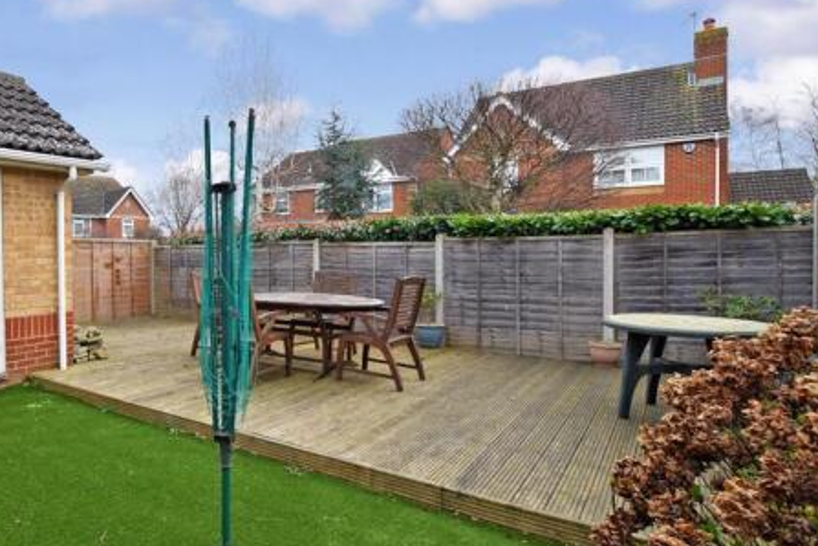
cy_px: 257
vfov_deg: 57.2
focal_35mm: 22
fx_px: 500
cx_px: 240
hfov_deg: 74.8
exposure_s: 1/100
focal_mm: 10
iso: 400
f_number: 11
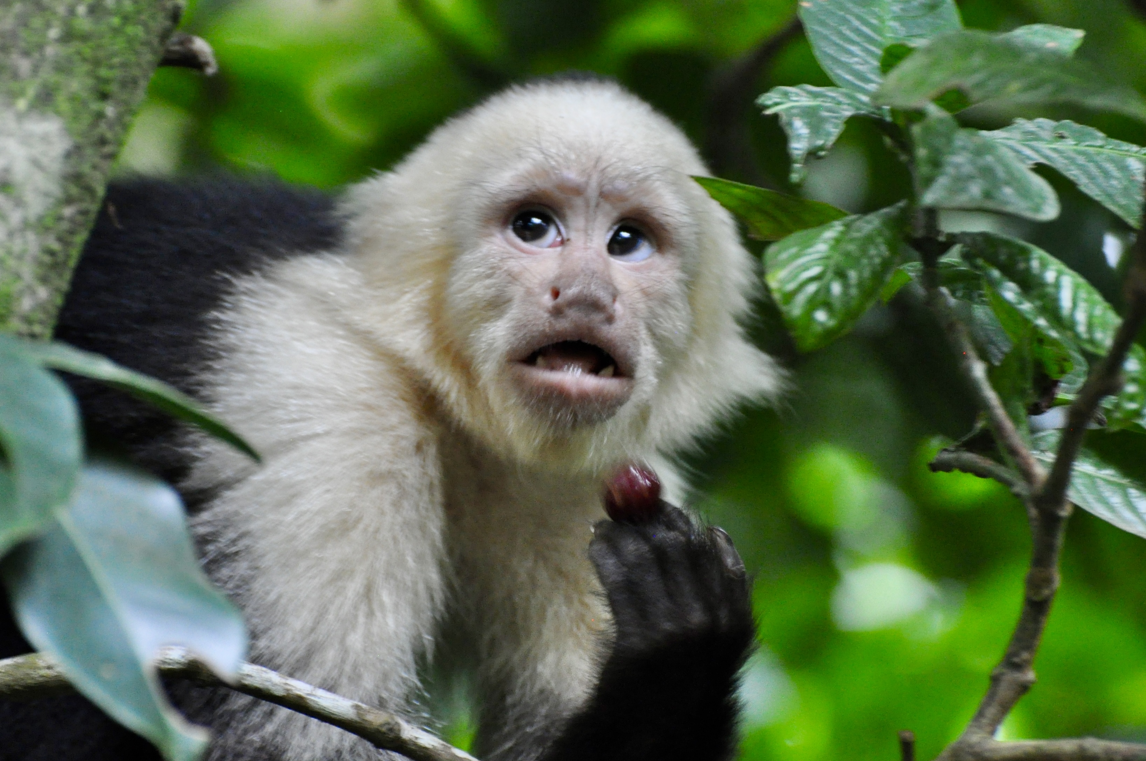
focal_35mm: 365
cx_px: 533
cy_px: 337
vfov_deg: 3.8
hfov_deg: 5.7
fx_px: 11594
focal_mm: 185
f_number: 5
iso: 1600
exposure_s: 1/50
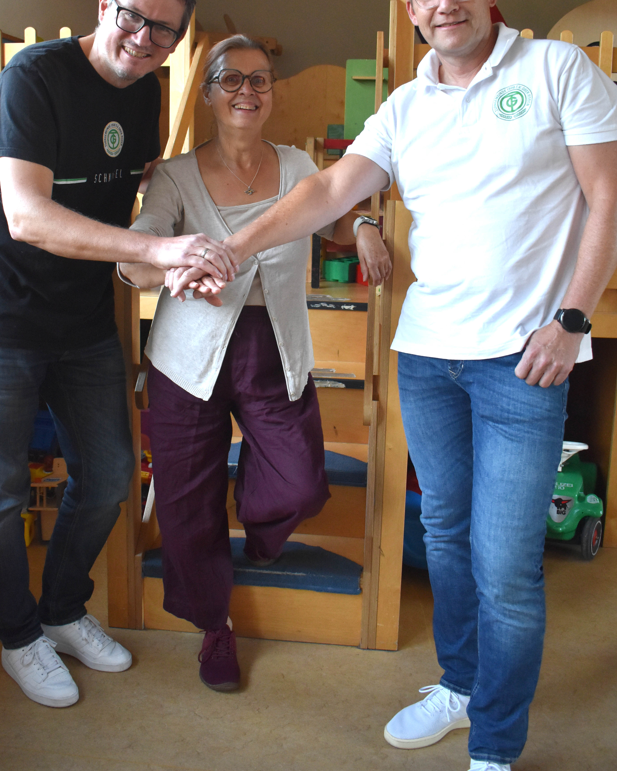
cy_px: 288
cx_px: 271
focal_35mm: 38
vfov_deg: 47.5
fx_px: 867
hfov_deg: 39.1
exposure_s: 1/125
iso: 1400
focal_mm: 20
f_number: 3.5
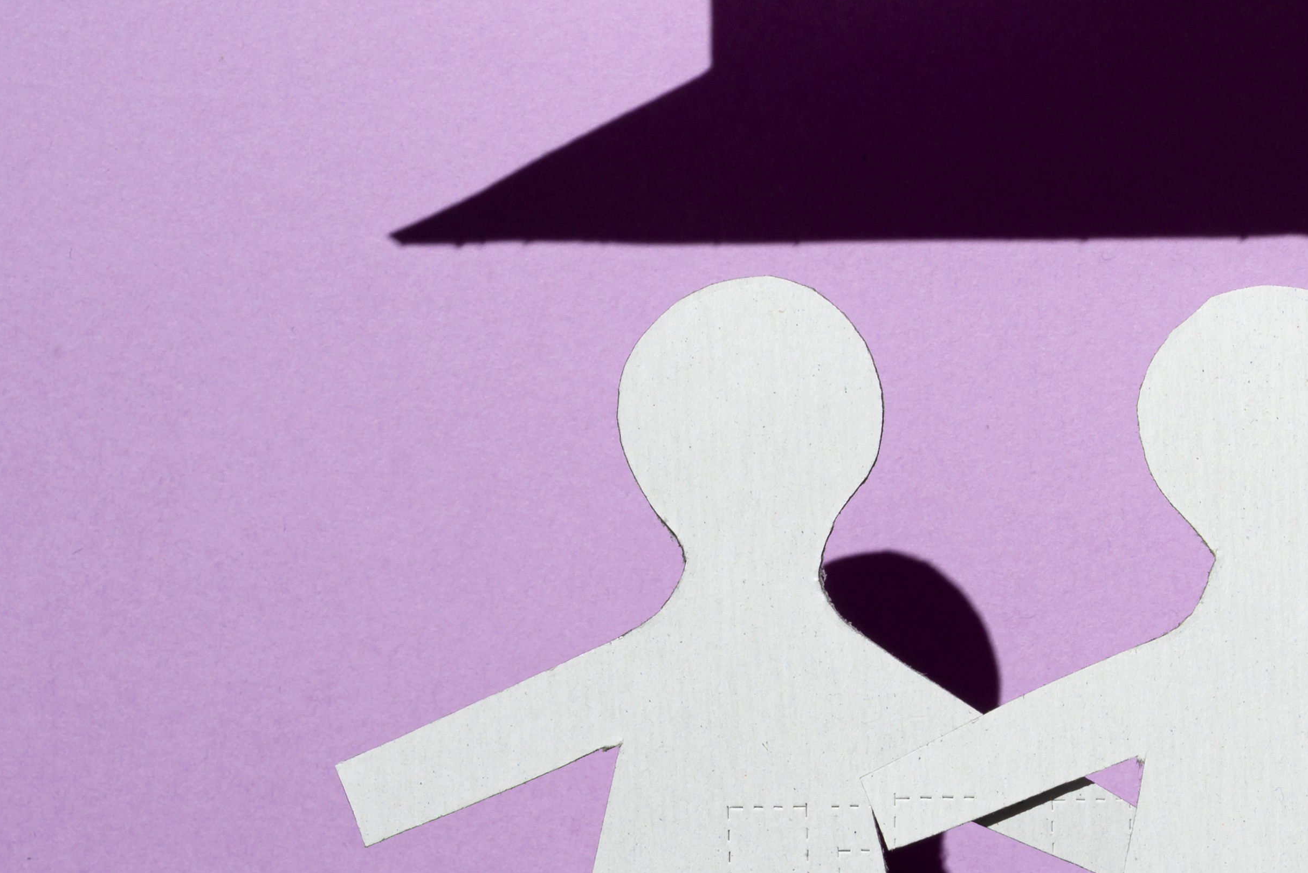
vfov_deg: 7.5
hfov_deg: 11.2
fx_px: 6614
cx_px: 1279
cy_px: 581
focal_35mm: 182
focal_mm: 60
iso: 50
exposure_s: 1/160
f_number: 11
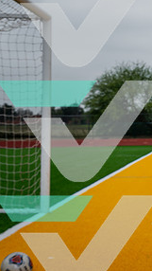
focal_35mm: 85
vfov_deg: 25.0
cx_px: 238
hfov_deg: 13.3
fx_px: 609
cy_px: 131
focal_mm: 40
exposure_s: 1/250
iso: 100
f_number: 8
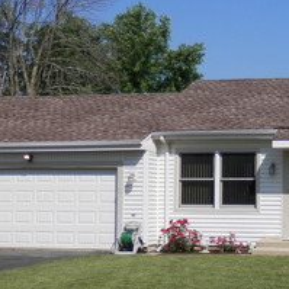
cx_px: 347
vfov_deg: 24.2
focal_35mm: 71
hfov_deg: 22.4
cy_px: 183
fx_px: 671
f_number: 8.7
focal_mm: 4.5
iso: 80
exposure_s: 1/200
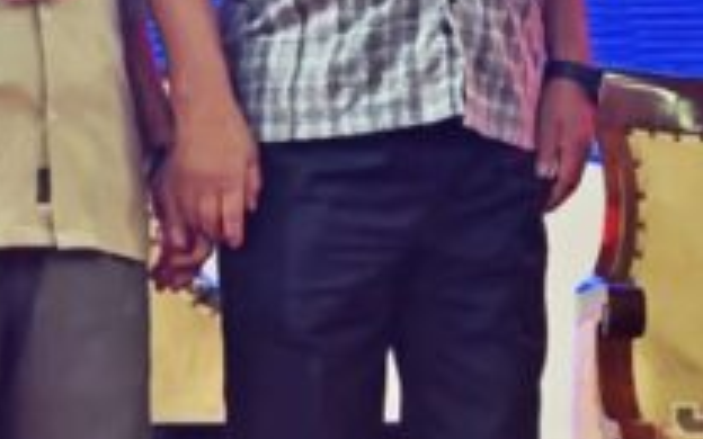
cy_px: -260
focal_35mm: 508
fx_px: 9733
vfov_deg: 2.6
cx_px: 990
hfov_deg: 4.1
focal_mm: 15.38
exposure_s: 1/60.2
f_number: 2.6
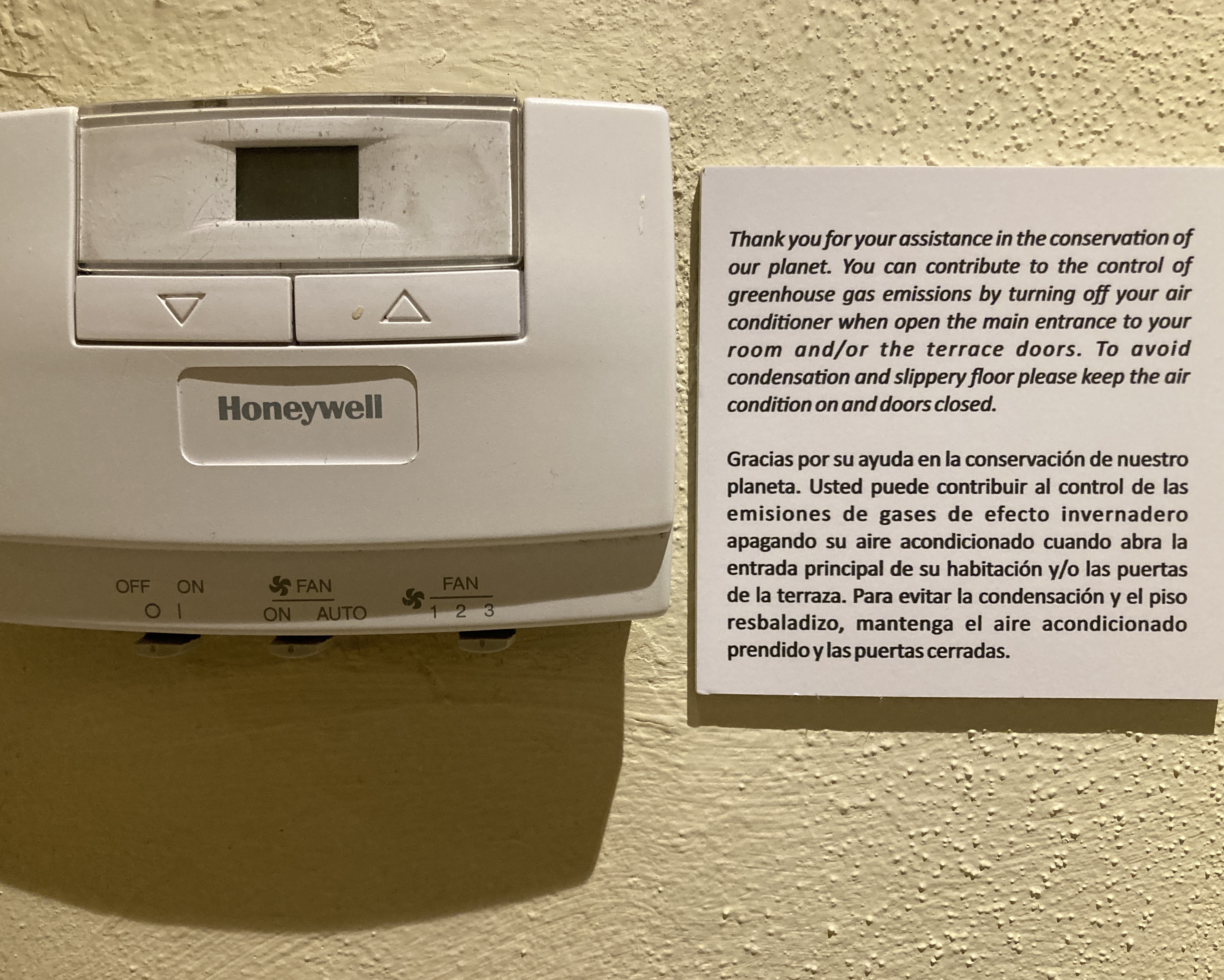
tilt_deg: -0.5
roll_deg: +1.2
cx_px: 579
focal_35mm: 30
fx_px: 1087
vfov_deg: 48.5
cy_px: 482
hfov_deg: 58.7
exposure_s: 1/60
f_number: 1.8
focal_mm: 3.99
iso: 250
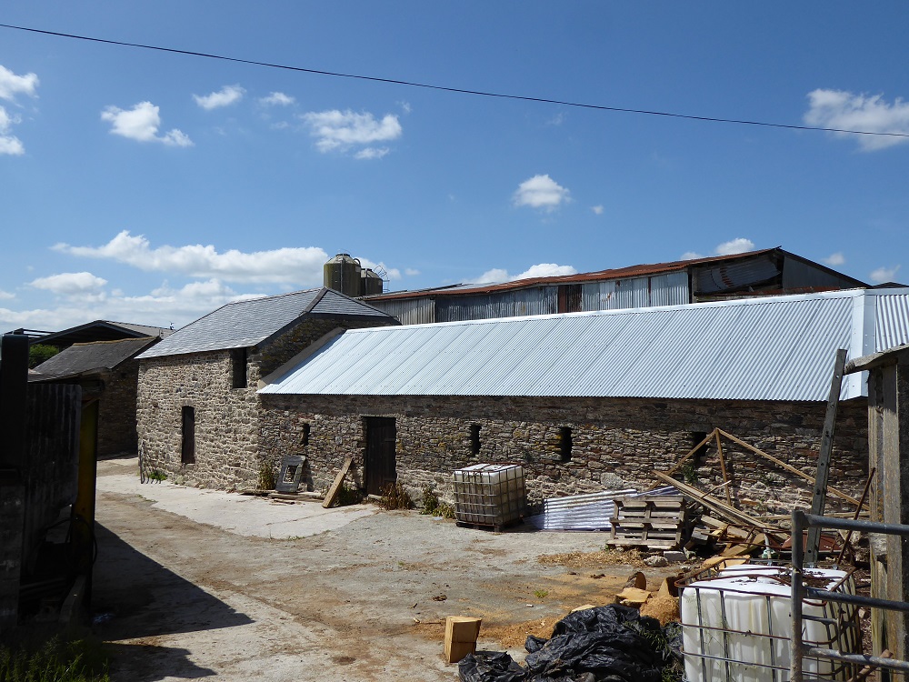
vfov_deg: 44.2
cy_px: 341
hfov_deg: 56.8
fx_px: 840
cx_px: 454
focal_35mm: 32
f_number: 3.5
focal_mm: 5.4
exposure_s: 1/1300
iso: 80
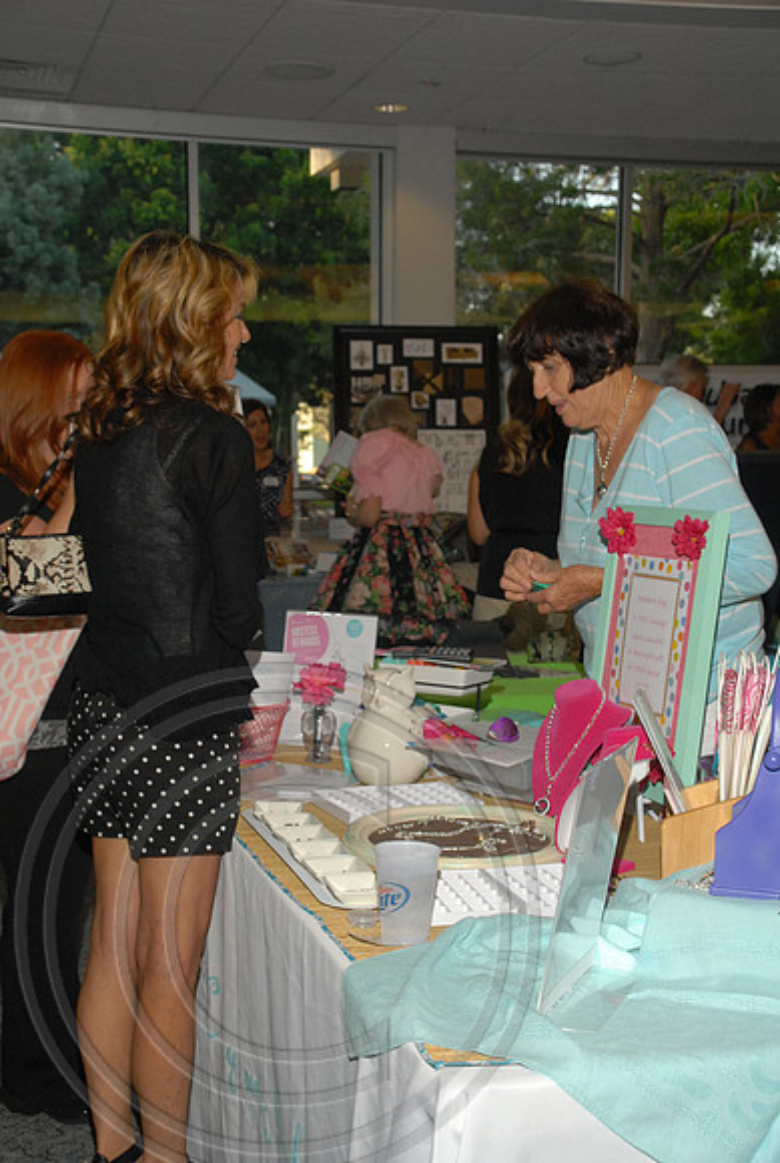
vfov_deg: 42.3
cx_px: 390
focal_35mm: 46
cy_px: 582
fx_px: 1505
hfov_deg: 29.1
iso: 500
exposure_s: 1/125
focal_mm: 31
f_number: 5.6
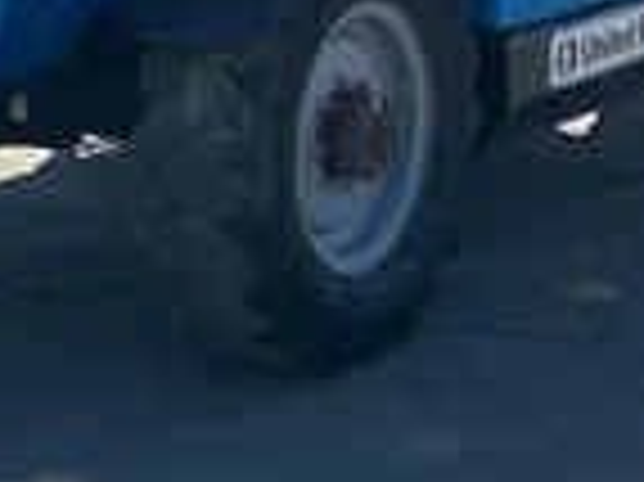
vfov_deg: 14.6
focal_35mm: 100
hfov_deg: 19.6
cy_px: 47
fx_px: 1859
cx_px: 221
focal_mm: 5.7
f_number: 1.5
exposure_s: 1/4115
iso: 50
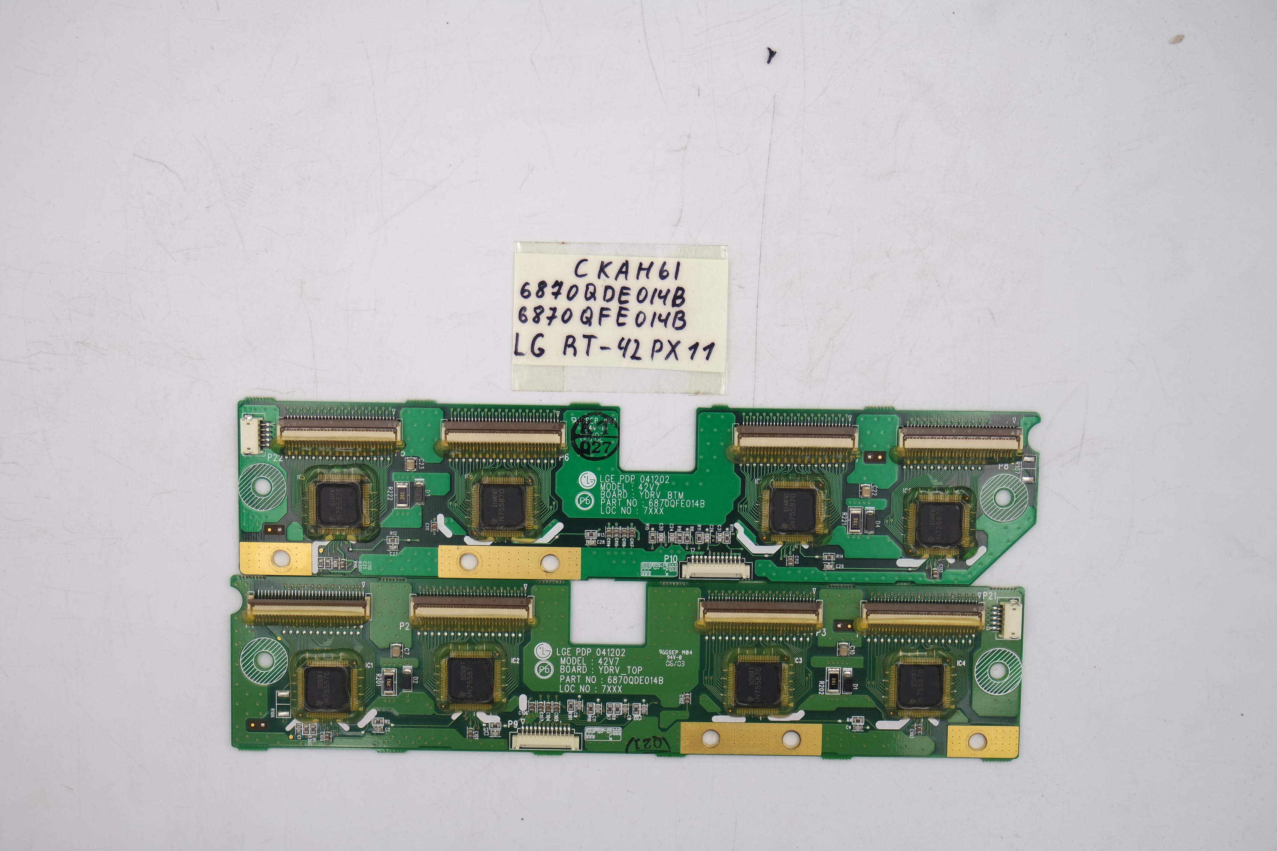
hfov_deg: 41.1
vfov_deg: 28.1
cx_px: 638
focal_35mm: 48
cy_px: 426
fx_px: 1703
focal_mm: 18
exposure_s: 1/125
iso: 160
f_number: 4.5
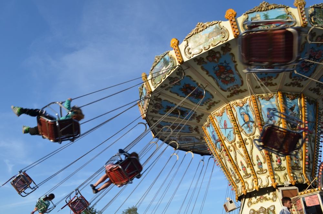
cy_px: 107
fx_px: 242
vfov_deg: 47.7
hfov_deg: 67.5
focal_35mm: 27
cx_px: 162
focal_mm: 18
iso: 160
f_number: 8
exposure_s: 1/250
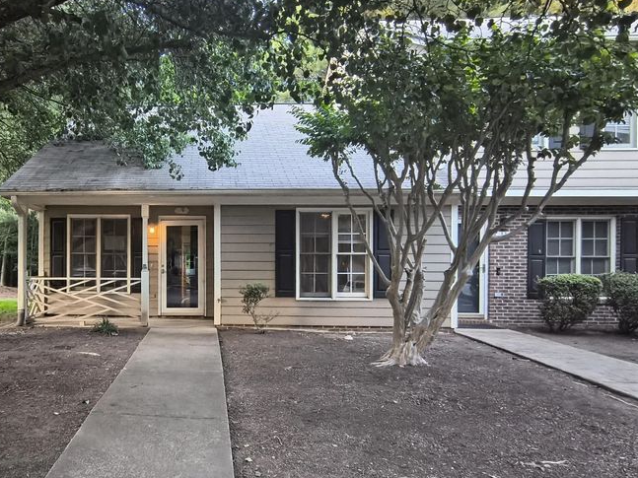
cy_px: 274
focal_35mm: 19
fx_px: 350
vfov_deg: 68.3
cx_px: 175
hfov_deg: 79.4
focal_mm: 2.13
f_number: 2.2
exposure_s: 1/60
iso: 1067
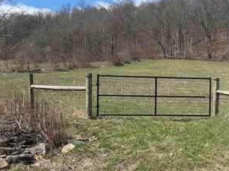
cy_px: 103
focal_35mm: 42
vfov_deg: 34.2
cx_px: 196
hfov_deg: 42.0
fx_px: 278
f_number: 1.78
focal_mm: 6.76
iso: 80
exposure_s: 1/4167
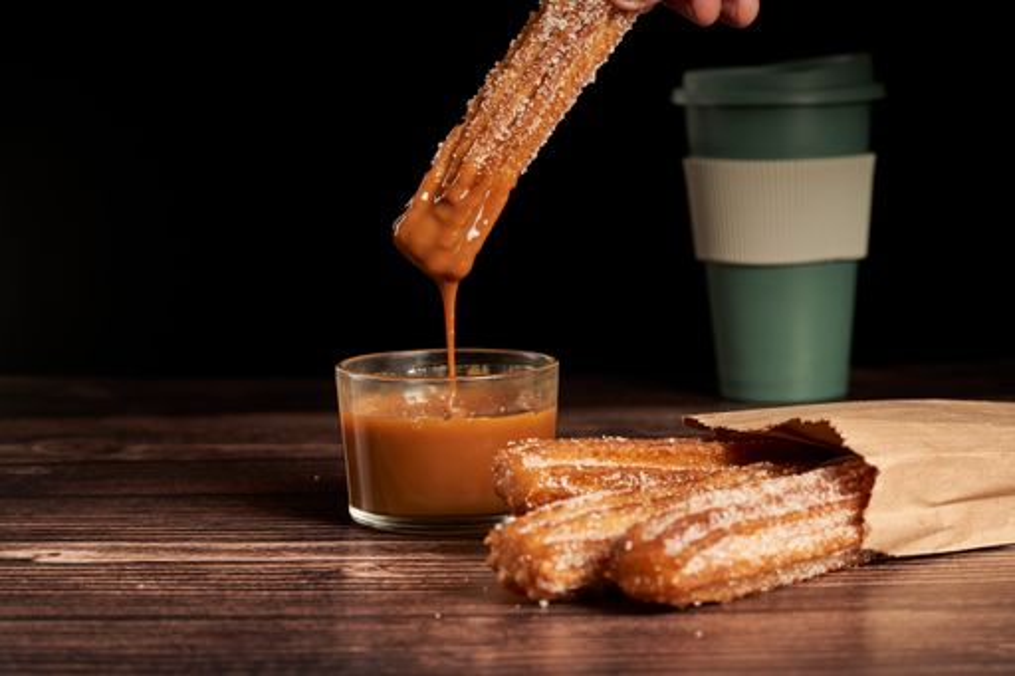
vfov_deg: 15.2
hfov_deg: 22.6
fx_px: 2537
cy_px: 338
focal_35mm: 90
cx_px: 508
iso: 200
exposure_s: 1/200
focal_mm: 90
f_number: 8
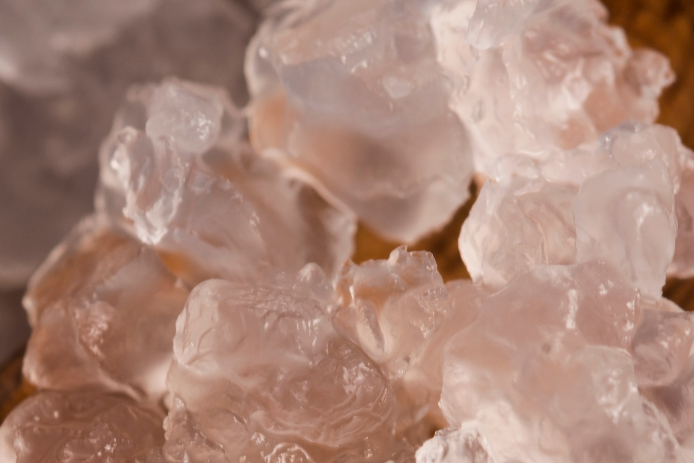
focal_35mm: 273
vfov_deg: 5.0
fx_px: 5264
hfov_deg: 7.5
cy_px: 529
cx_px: 377
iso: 100
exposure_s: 1/30
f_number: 13
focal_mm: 105
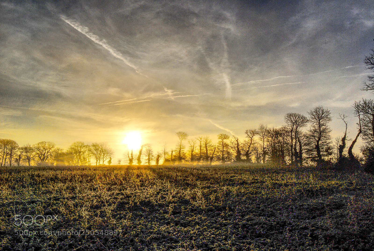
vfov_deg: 40.1
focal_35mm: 33
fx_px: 344
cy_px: 126
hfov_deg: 57.1
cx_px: 187
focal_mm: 22
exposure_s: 1/500
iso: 100
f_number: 22
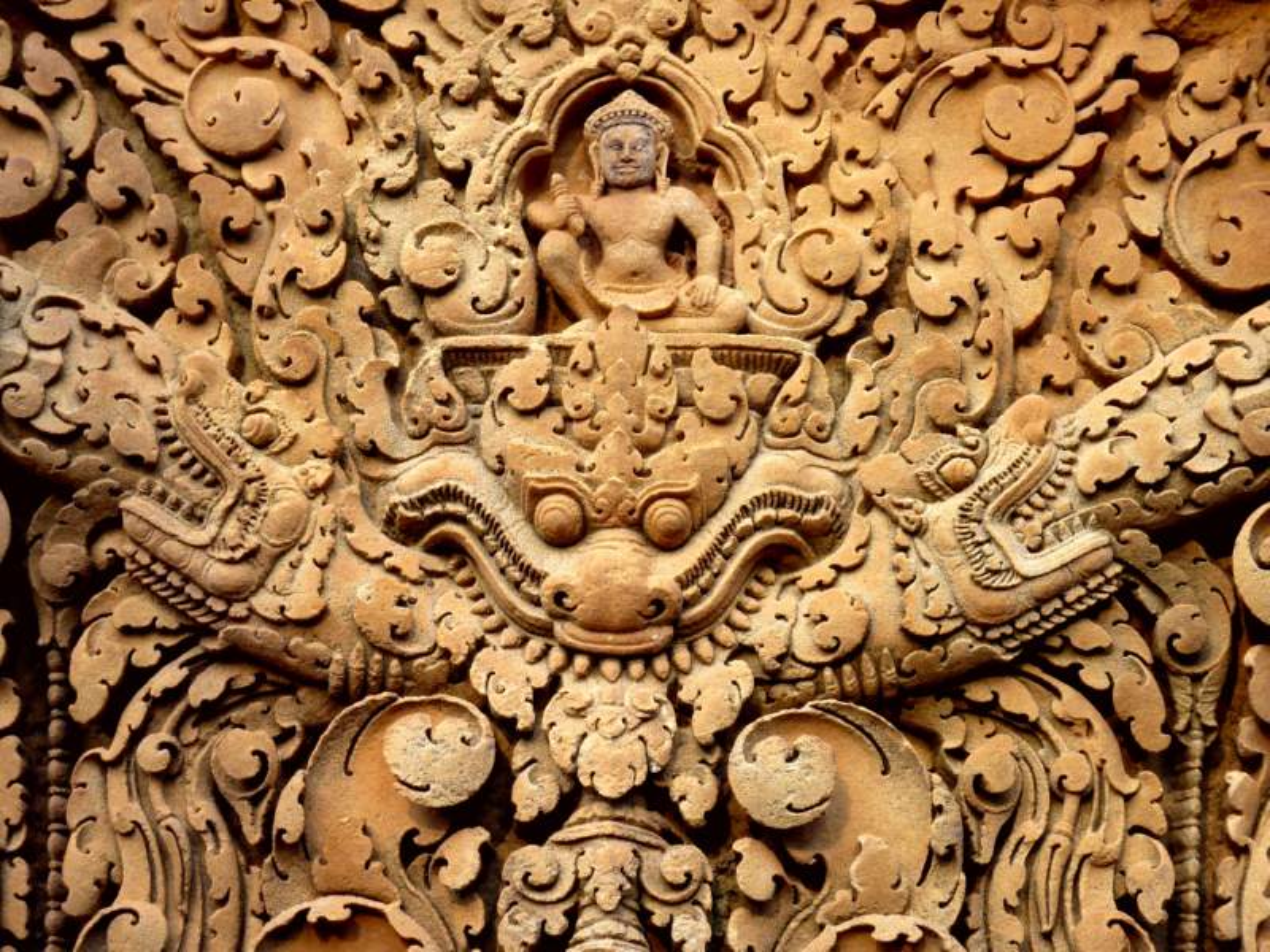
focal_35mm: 119
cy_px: 476
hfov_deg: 16.6
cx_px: 635
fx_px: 4366
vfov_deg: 12.5
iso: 100
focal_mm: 19.5
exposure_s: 1/50
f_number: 4.4
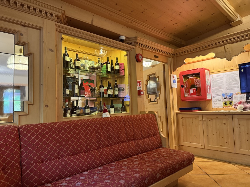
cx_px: 125
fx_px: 173
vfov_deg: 56.8
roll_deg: +1.3
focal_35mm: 24
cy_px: 94
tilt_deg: +4.3
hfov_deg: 71.6
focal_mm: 6.76
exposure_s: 1/50
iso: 800
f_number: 1.78
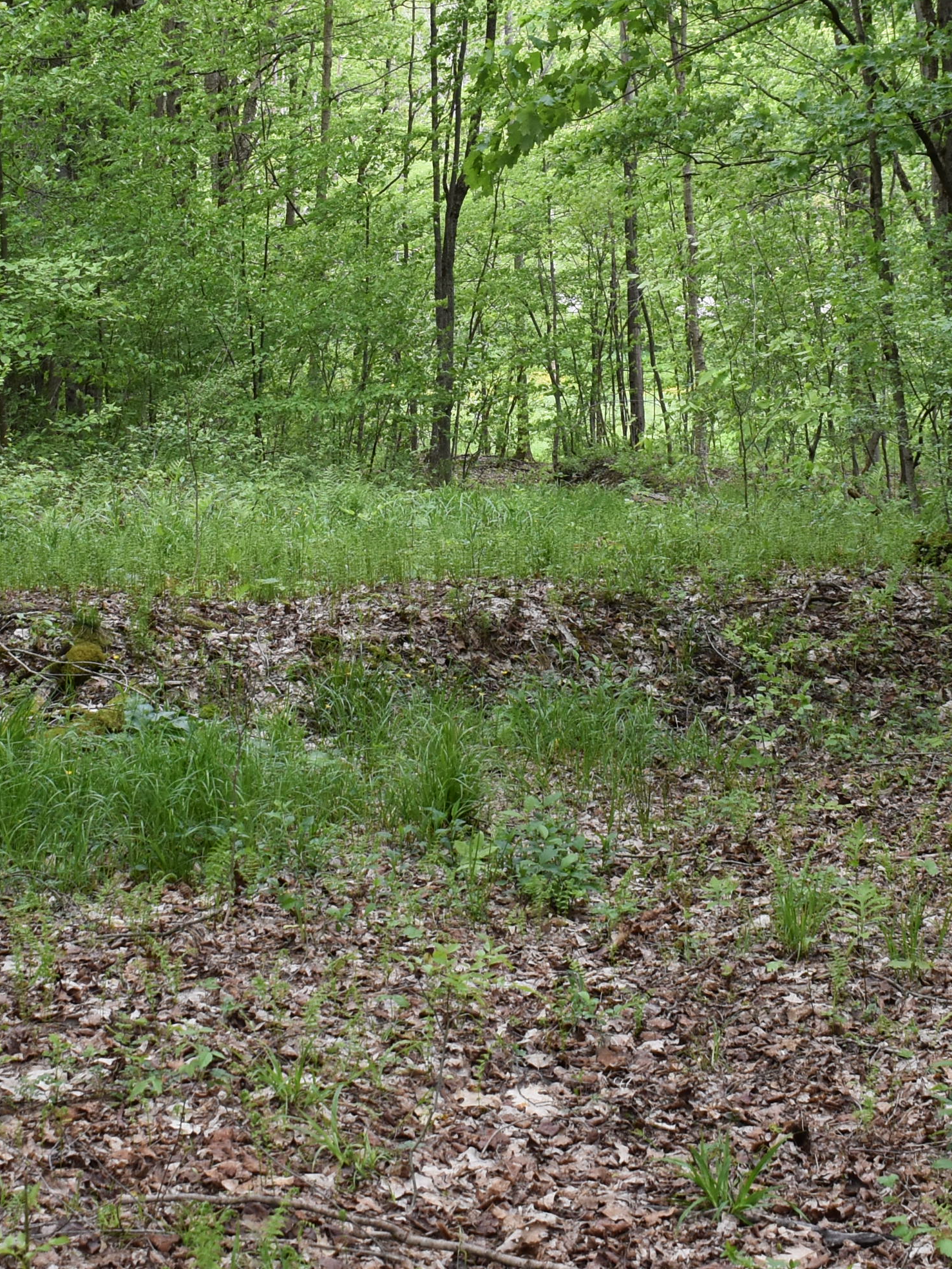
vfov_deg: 24.5
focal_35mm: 79
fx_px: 2896
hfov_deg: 18.6
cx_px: 363
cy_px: 354
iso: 400
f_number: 6.3
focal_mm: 24
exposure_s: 1/160
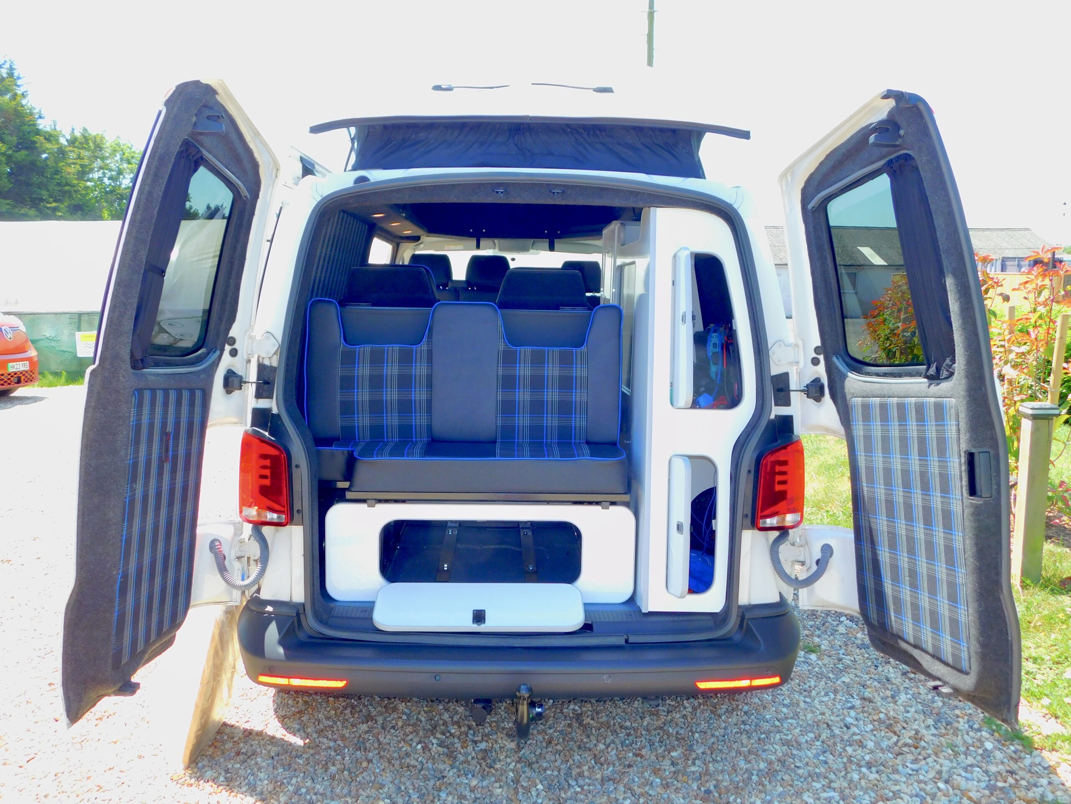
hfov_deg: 60.0
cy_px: 402
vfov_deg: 46.8
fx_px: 928
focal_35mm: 30
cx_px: 536
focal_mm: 5.3
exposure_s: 1/250
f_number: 3.2
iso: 125
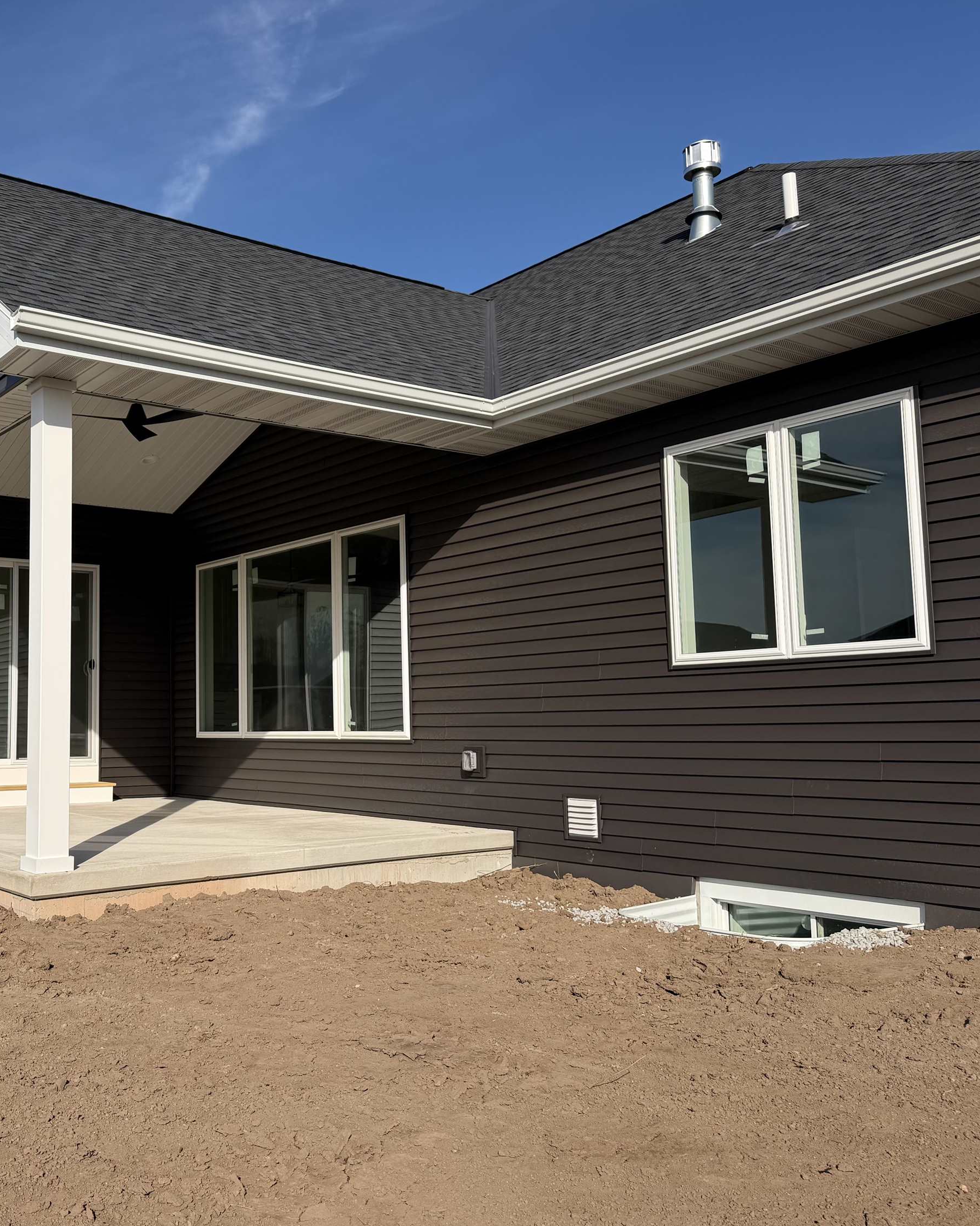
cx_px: 206
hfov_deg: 43.8
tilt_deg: +6.5
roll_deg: +0.3
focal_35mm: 32
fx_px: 1160
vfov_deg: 55.7
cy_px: 609
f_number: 1.78
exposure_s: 1/5714
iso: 80
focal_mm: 6.76
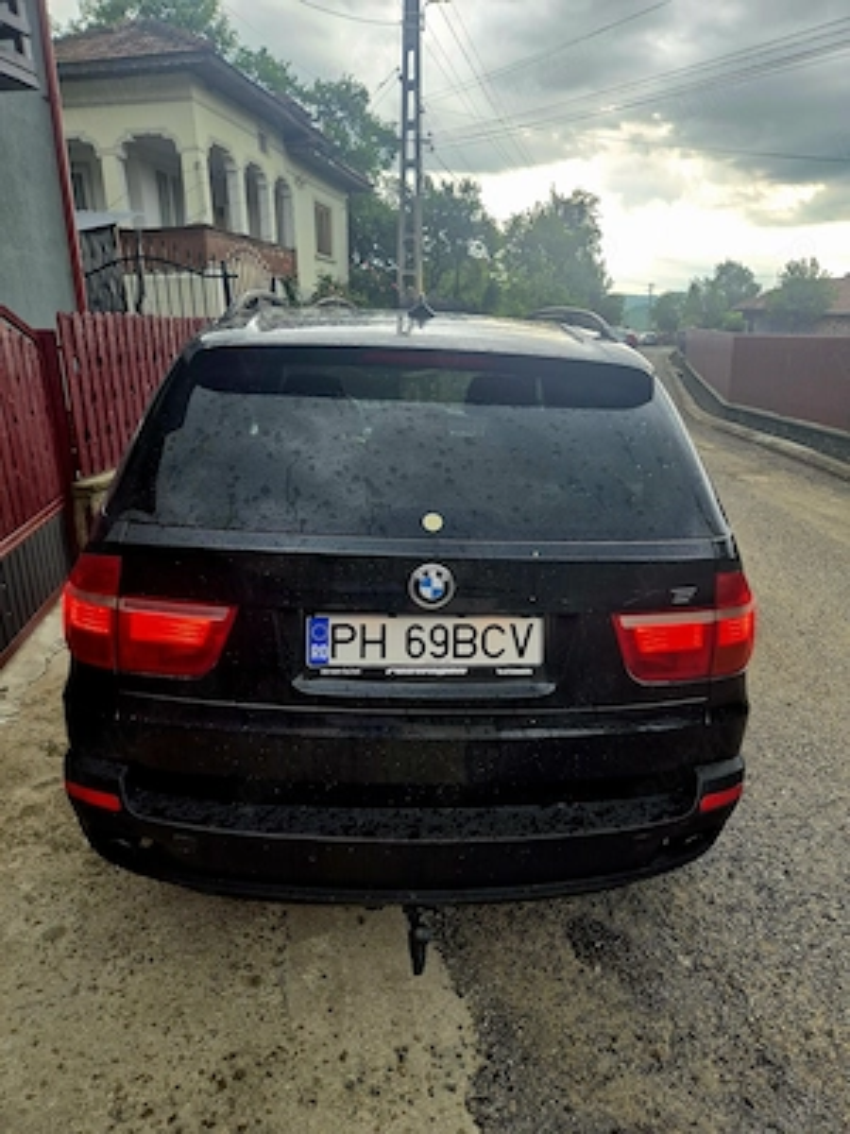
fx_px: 753
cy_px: 567
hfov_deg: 58.9
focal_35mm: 23
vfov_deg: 73.9
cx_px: 425
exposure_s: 1/182
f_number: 1.8
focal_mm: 5.4
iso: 160
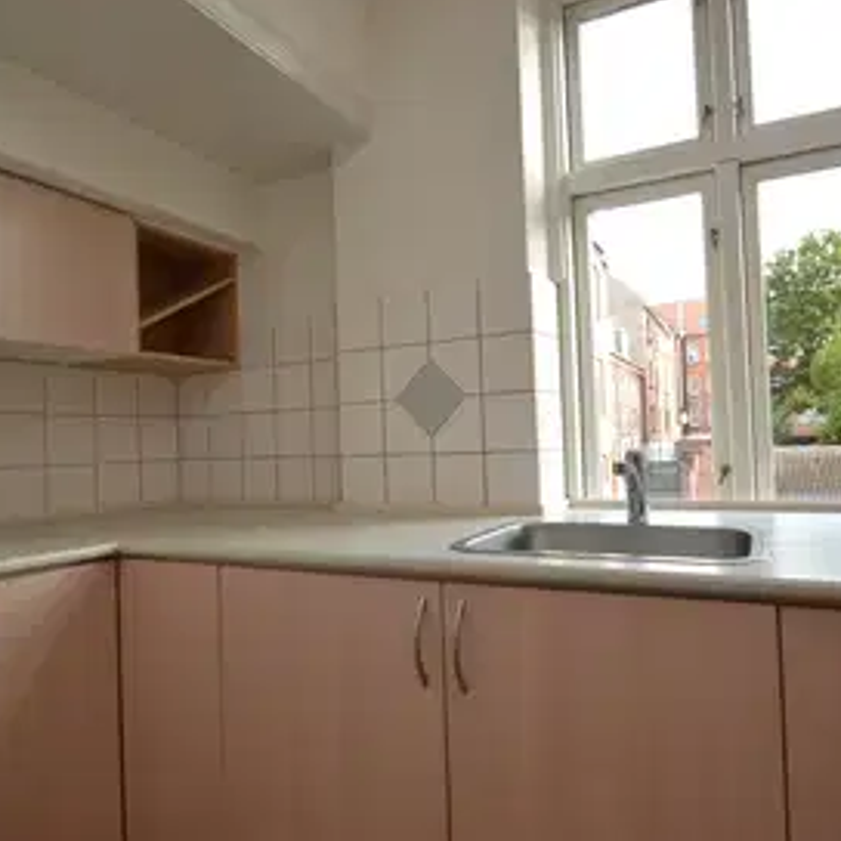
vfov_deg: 70.5
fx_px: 595
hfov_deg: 70.1
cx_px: 482
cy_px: 414
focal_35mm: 22
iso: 400
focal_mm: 11
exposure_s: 1/125
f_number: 5.6
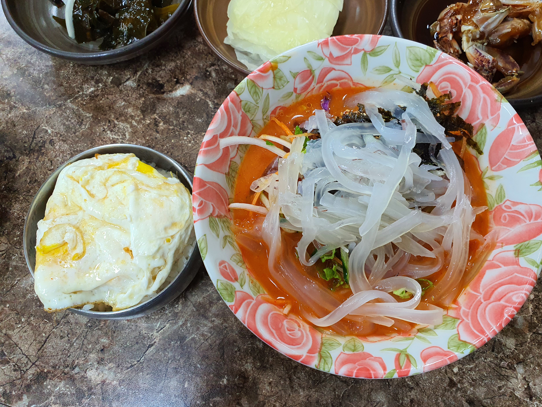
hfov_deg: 63.4
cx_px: 292
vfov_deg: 49.7
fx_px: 438
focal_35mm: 28
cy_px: 194
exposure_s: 1/40
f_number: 2.4
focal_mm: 4.3
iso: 200
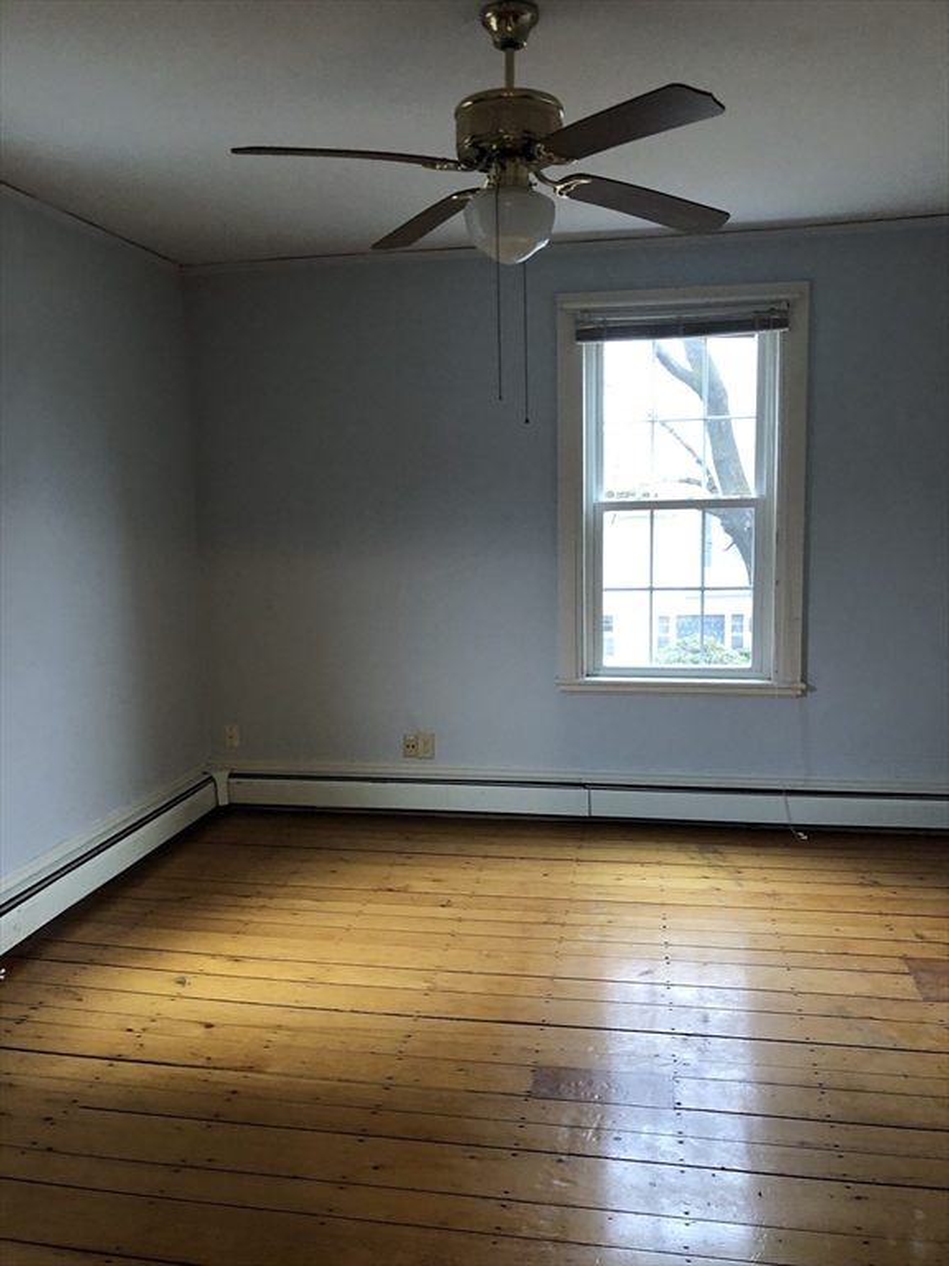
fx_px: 1023
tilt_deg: -7.2
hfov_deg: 49.7
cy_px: 633
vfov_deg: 63.4
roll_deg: +1.3
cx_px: 474
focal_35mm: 28
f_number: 1.8
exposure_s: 1/13
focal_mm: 4
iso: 100
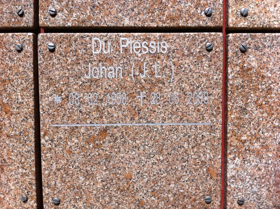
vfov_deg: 40.6
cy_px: 104
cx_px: 140
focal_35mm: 35
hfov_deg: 52.7
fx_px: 283
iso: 80
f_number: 2.8
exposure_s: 1/2320
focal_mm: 3.85
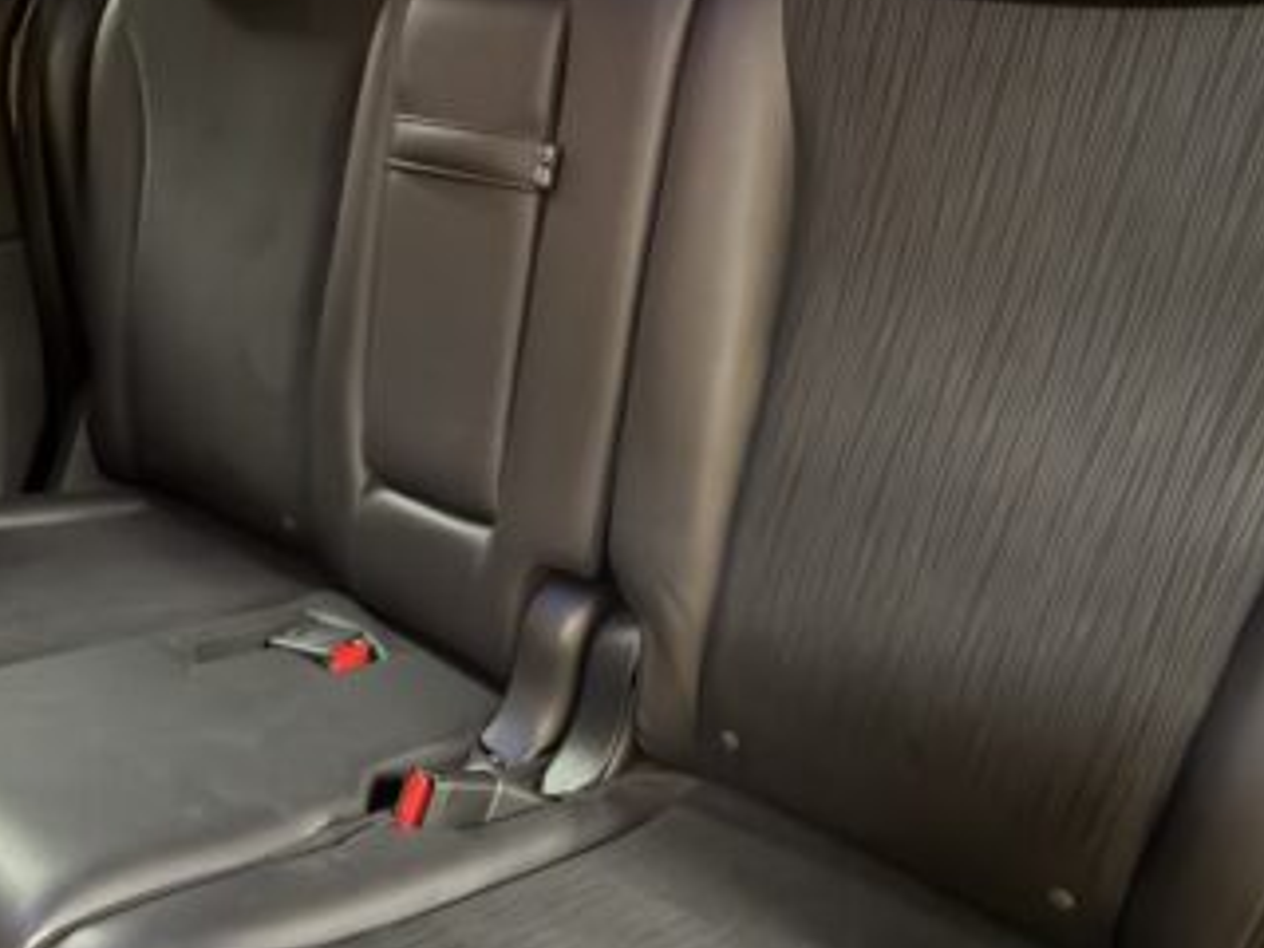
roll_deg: -1.1
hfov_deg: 52.2
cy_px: 679
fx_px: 1278
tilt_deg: -29.8
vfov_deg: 39.9
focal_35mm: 35
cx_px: 486
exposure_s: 1/13
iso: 800
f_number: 2.2
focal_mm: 2.22
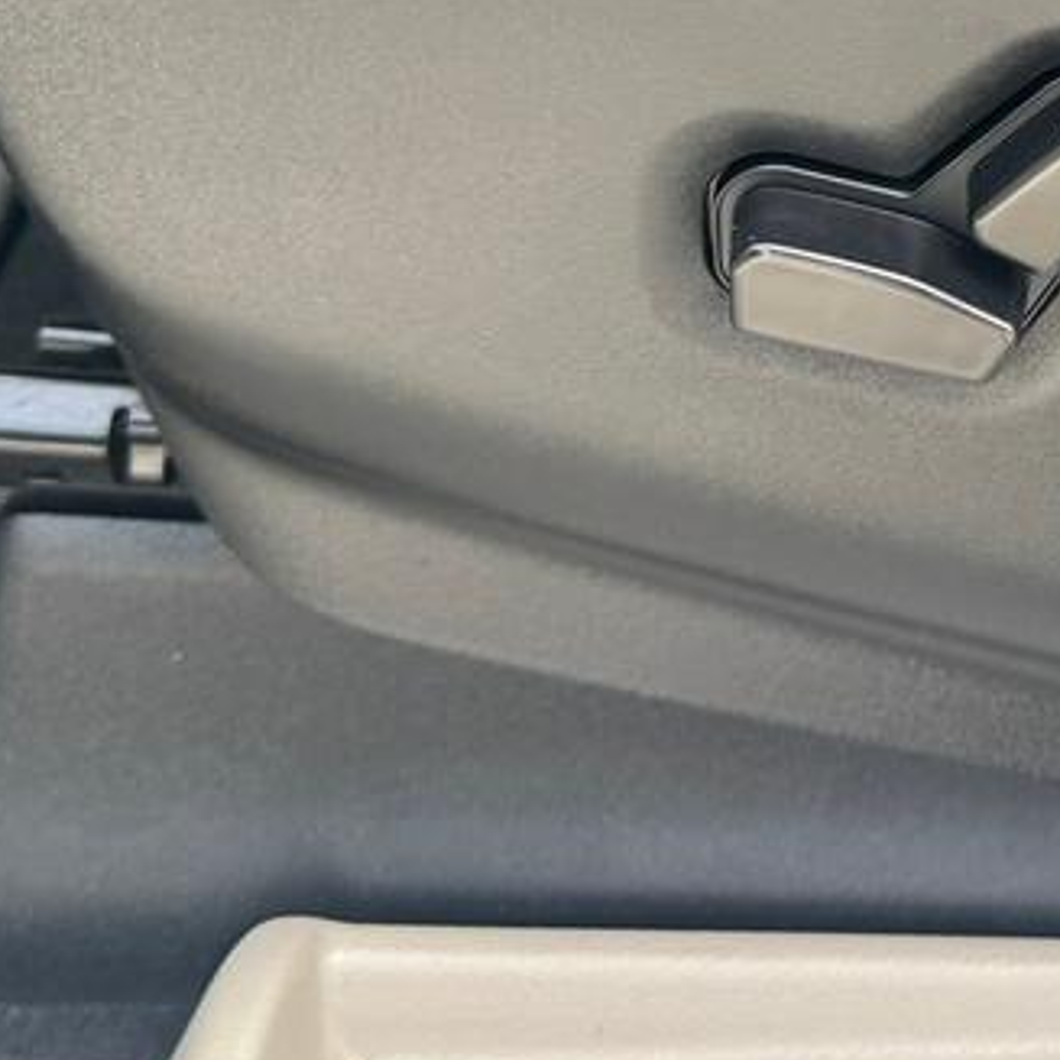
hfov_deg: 19.9
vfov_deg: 20.3
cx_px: 1173
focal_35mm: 83
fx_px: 2875
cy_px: 16
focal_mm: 6.76
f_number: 1.78
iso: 64
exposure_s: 1/160
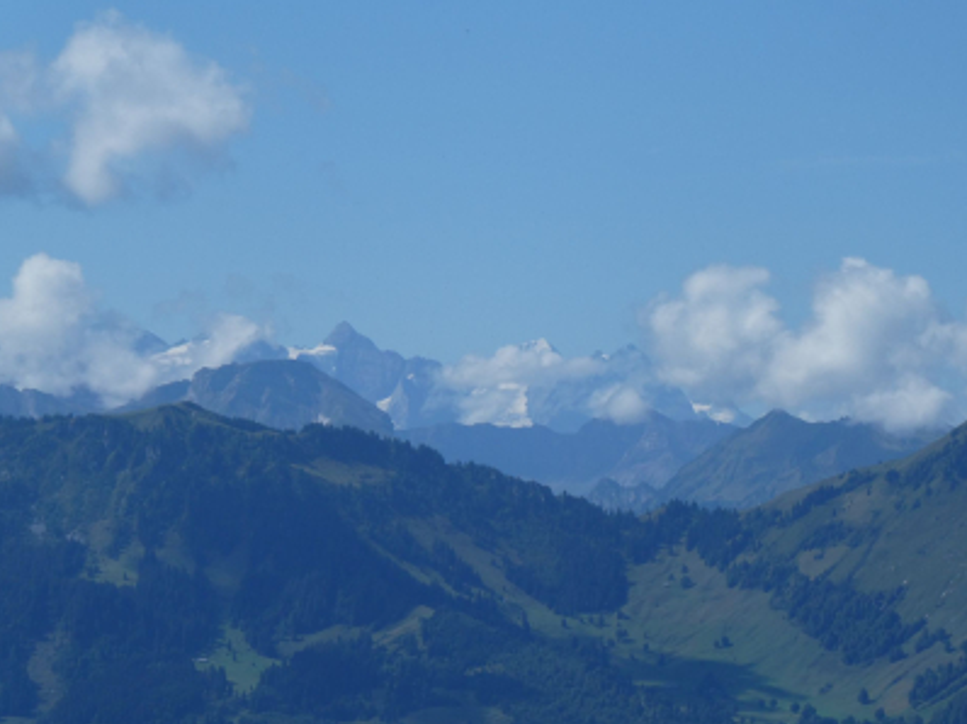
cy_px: 345
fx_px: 6924
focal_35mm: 248
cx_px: 514
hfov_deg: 8.0
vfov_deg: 6.0
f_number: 5.6
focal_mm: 41.4
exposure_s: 1/800
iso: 80
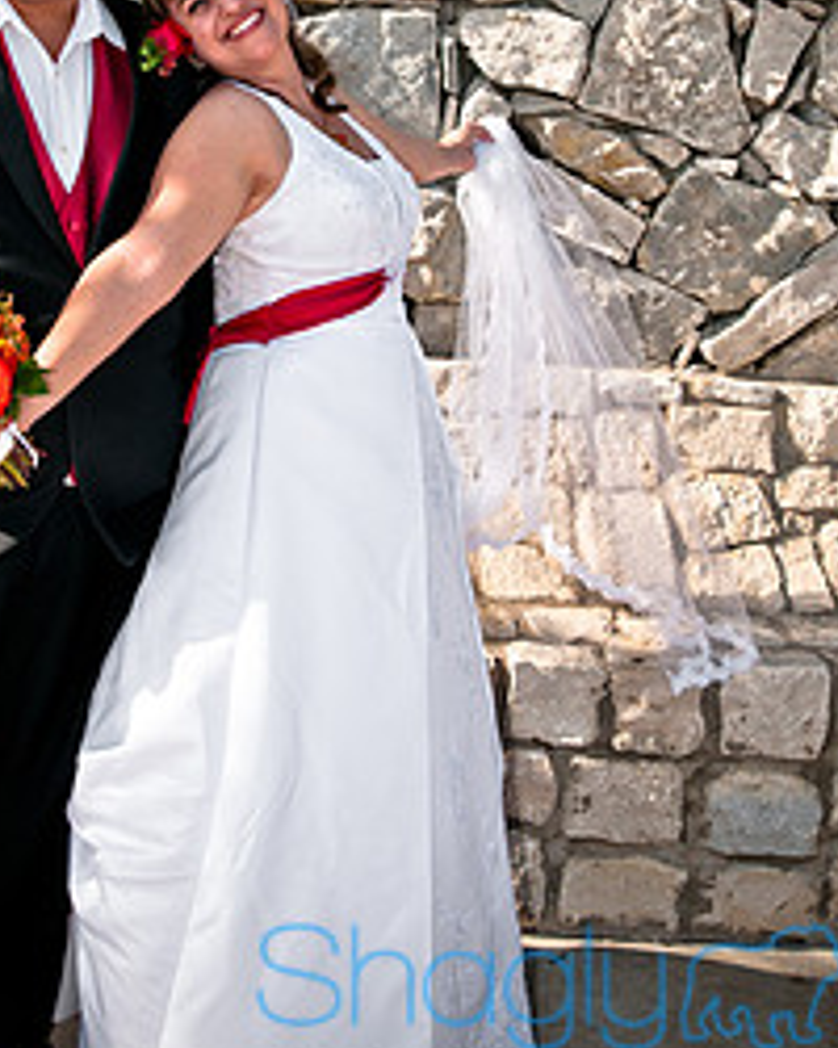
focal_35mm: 76
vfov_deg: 24.7
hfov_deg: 20.1
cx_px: 291
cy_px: 243
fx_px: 2356
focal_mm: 30
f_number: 10
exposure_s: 1/250
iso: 200
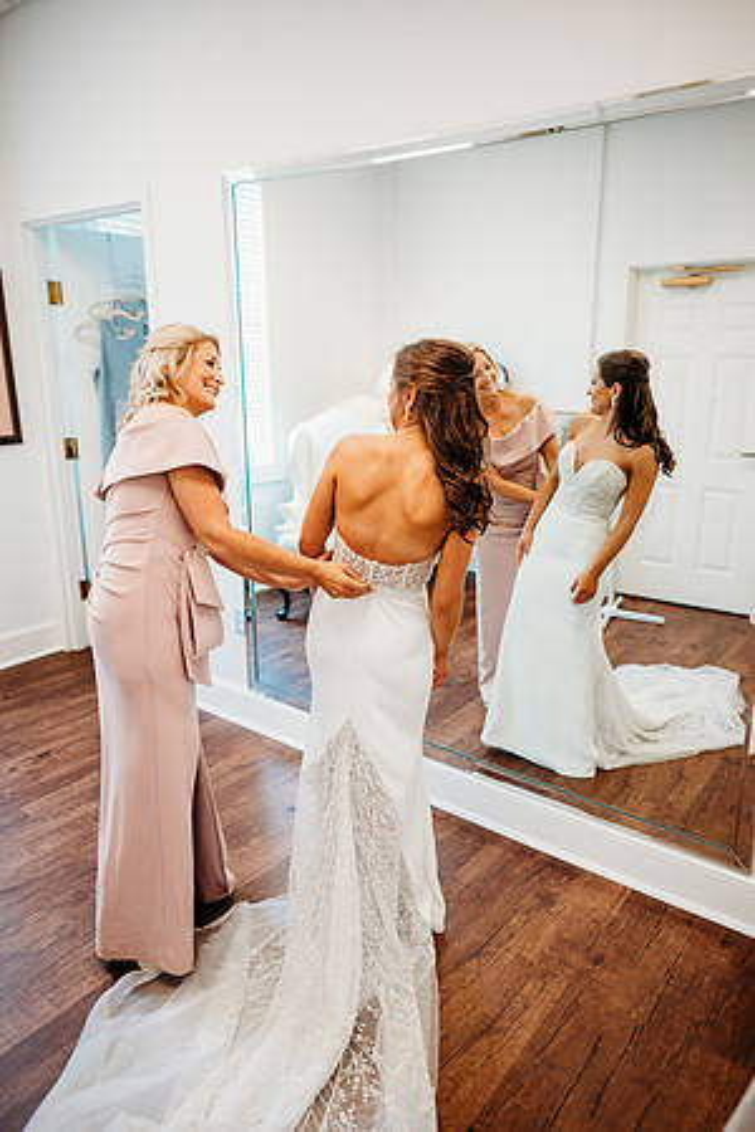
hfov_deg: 53.1
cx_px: 378
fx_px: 755
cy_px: 566
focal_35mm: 24
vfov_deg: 73.7
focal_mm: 24
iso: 320
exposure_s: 1/160
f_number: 2.5
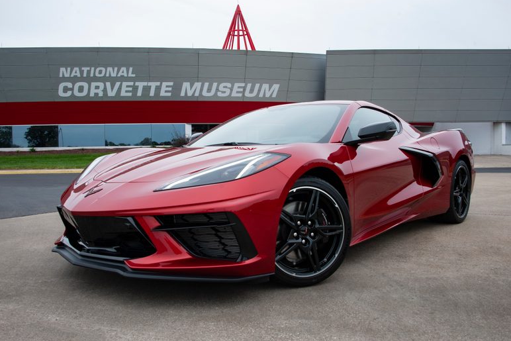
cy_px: 169
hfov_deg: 63.6
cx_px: 249
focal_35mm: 29
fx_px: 412
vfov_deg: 45.0
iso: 640
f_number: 9
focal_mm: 28
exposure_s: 1/320
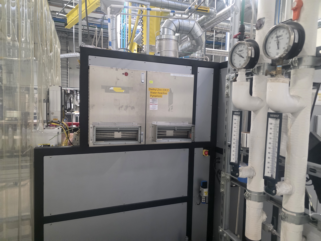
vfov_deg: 58.9
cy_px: 120
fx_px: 213
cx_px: 160
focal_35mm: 23
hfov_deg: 73.9
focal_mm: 6.3
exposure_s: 1/120
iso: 1000
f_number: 1.7
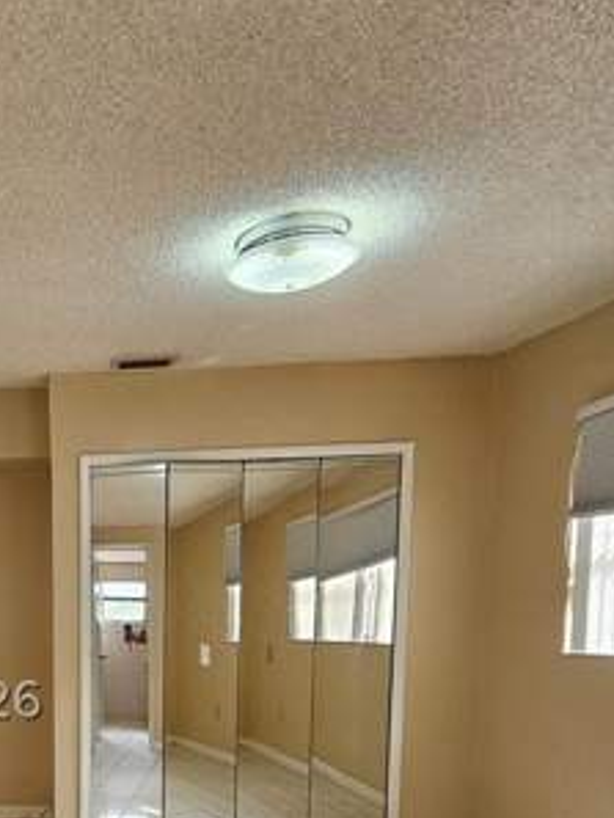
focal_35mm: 28
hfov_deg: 42.0
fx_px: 662
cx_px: -22
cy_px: 700
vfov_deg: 56.7
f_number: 2.2
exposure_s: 1/60
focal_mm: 2.2
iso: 125
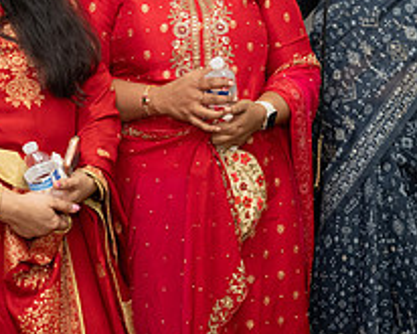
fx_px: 1296
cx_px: 168
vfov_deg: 14.6
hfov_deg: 18.3
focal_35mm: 105
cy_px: 52
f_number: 4
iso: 1000
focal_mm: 39
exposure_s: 1/160
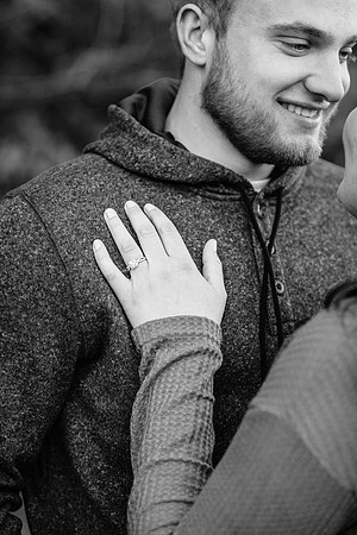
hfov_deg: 16.1
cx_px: 178
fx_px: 1264
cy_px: 268
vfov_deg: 23.9
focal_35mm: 85
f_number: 2.8
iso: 320
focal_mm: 85
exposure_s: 1/200
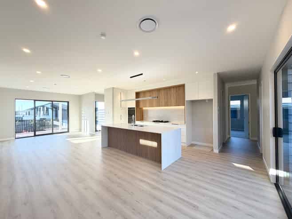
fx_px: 118
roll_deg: +0.7
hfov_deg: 102.1
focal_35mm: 14
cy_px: 110
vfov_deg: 85.6
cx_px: 146
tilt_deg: +1.2
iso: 64
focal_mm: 2.22
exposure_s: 1/121
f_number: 2.2
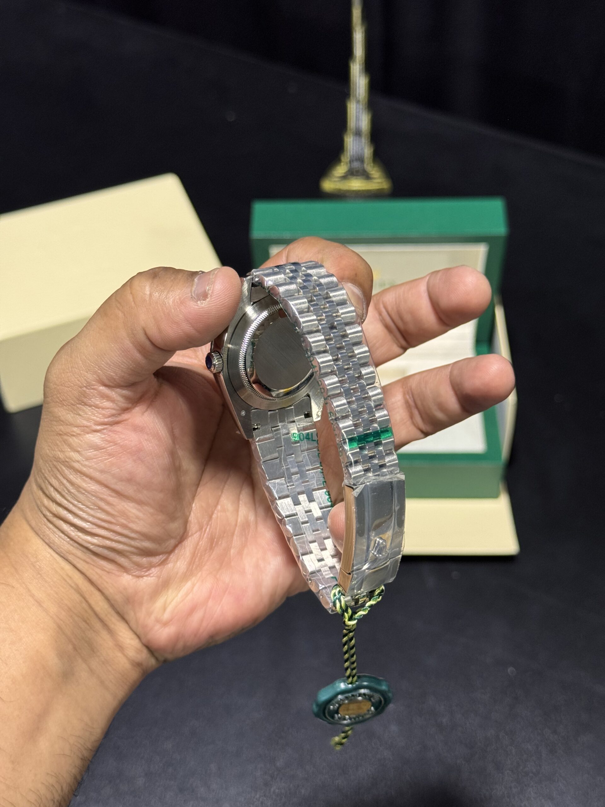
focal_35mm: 48
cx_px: 302
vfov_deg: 39.7
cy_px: 404
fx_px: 1119
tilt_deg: -48.2
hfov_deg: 30.3
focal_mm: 6.76
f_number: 1.78
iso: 200
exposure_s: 1/50
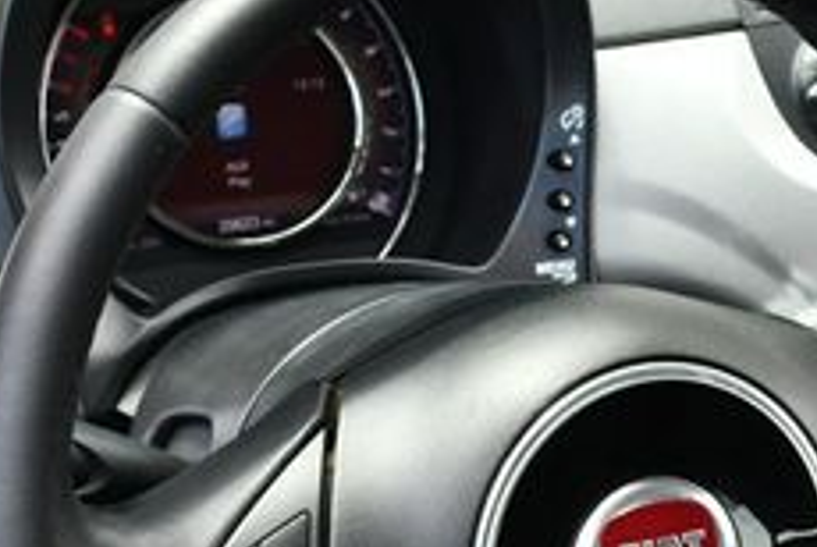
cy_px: 497
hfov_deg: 20.1
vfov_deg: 13.6
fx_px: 2272
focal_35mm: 100
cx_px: 686
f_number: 5
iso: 400
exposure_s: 1/250
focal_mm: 18
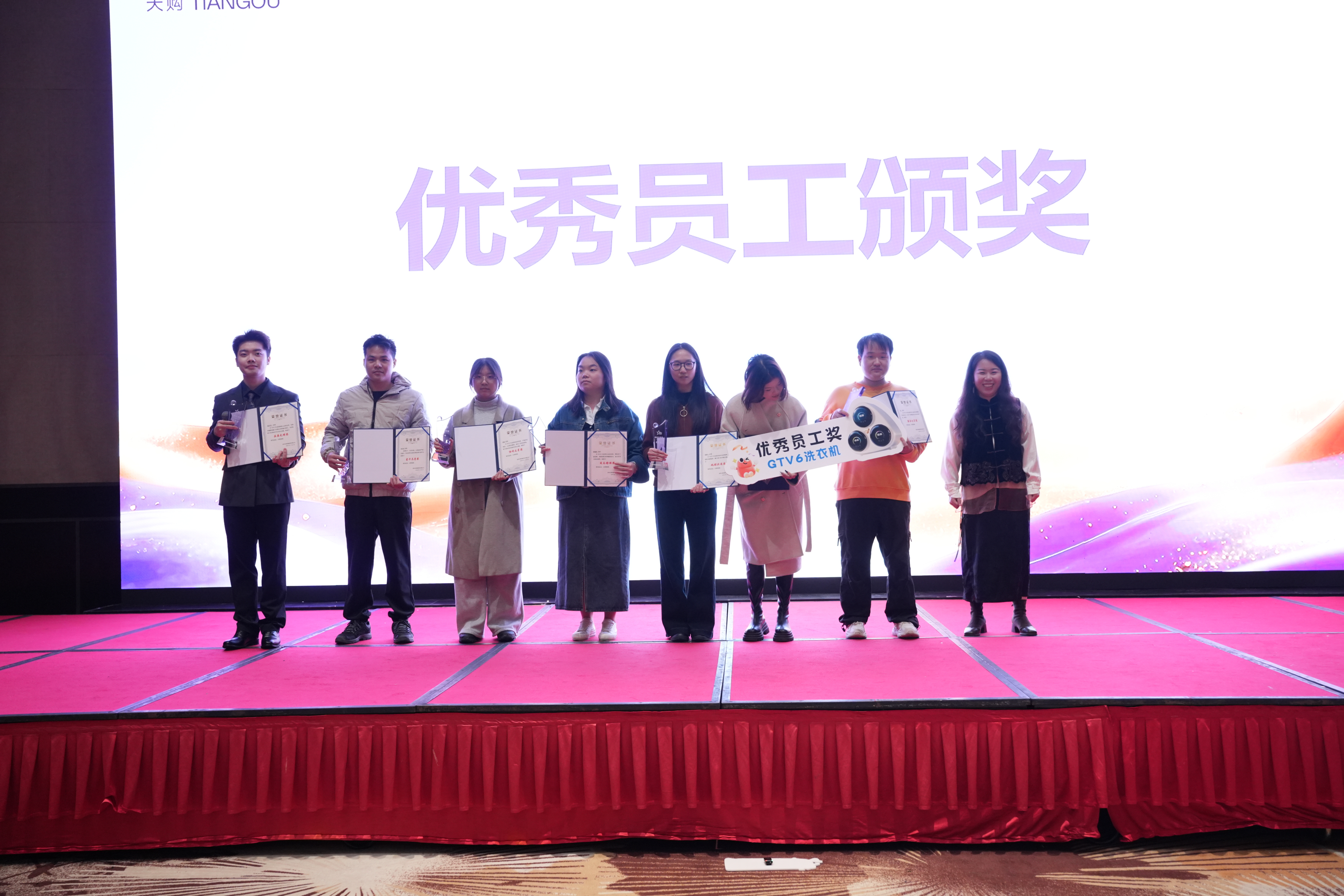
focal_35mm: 34
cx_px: 672
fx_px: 1269
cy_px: 448
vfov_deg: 38.9
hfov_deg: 55.8
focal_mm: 34
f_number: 3.5
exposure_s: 1/80
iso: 2500
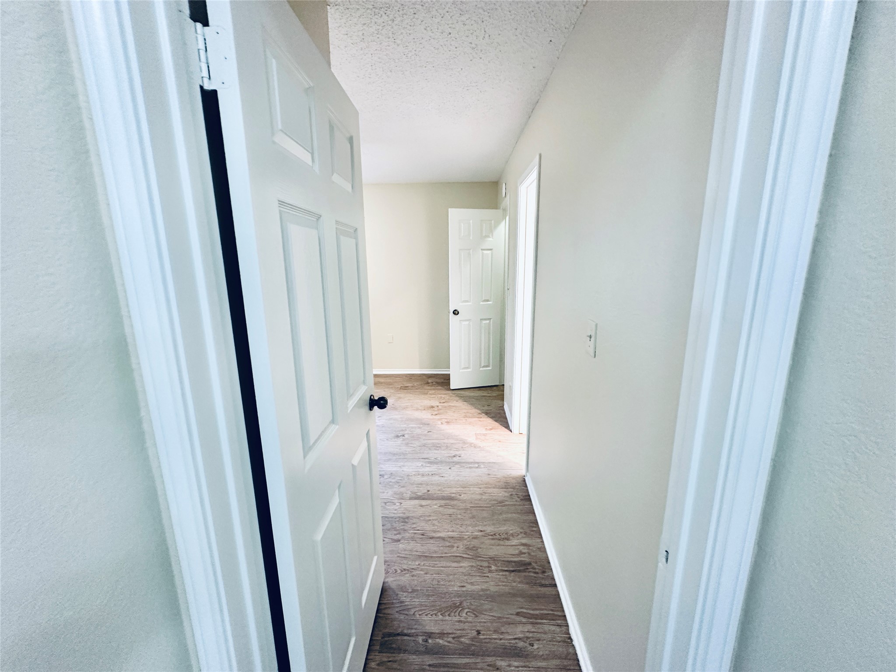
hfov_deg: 102.1
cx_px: 448
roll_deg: +0.8
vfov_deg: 85.7
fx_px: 362
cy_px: 336
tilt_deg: -10.6
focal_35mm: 14
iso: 250
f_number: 2.2
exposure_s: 1/60
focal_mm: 2.22
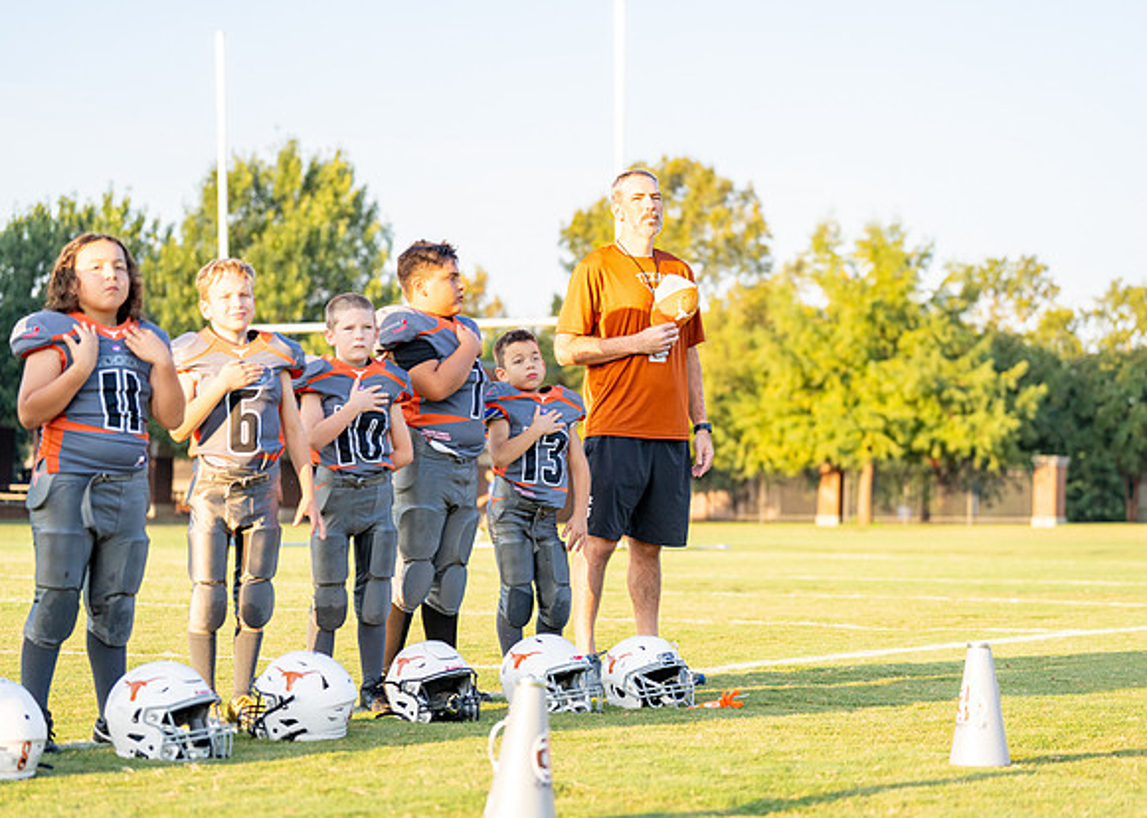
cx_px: 626
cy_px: 409
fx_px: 2781
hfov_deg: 23.3
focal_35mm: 85
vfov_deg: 16.7
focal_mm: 79
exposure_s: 1/1600
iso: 400
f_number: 2.8
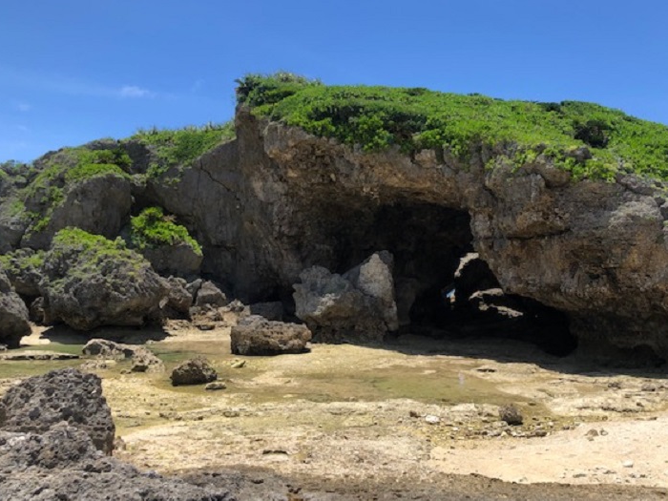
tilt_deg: +2.2
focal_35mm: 32
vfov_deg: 44.2
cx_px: 360
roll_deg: -1.3
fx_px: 618
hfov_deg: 56.8
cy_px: 255
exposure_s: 1/1297
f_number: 1.8
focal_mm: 3.99
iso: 20
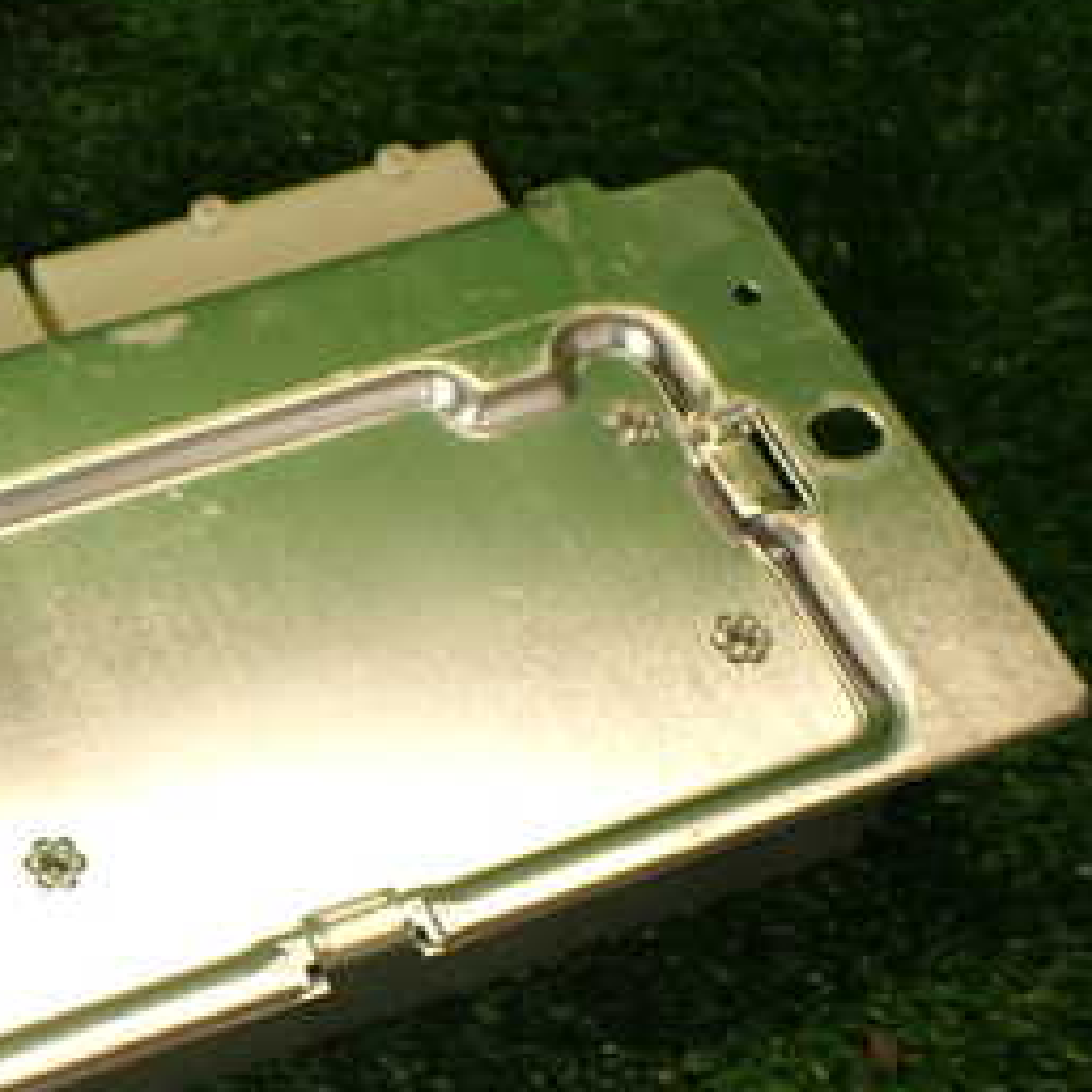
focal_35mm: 66
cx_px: -38
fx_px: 2356
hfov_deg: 24.7
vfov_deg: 25.8
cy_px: 790
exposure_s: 1/60
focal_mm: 5.79
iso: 125
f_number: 2.4
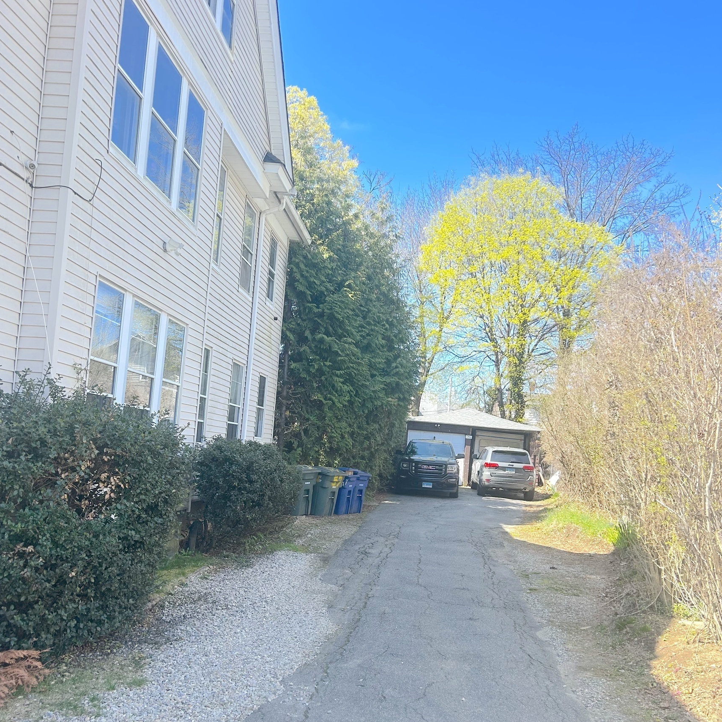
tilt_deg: +4.0
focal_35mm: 31
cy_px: 436
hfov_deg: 52.5
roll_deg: -4.2
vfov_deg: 52.1
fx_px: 732
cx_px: 362
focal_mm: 5.7
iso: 50
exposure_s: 1/1412
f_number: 1.5
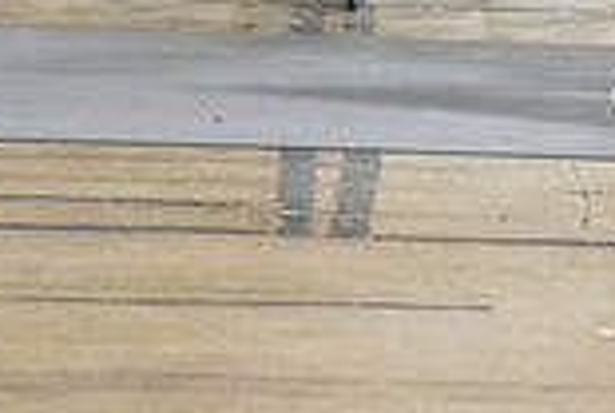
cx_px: 583
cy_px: -344
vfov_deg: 2.2
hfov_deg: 3.3
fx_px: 10680
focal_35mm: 624
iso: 3200
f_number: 2.8
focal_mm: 167
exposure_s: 1/200
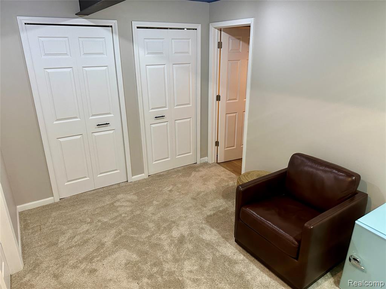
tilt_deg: -19.5
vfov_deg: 56.8
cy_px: 144
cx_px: 193
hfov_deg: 71.6
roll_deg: +0.1
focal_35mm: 24
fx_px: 268
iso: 400
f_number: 1.78
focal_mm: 6.86
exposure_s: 1/60
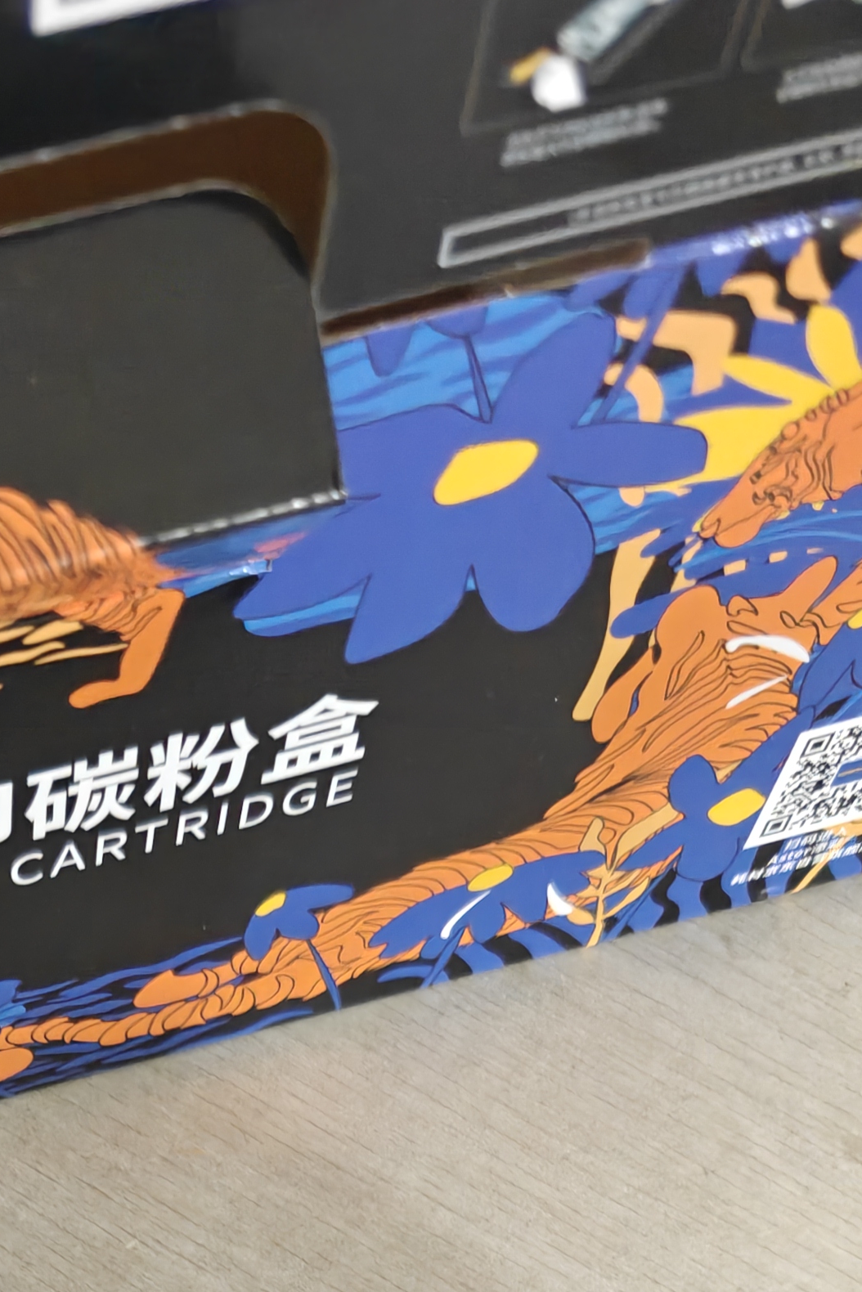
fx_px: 2226
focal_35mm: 62
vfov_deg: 28.0
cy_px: 1580
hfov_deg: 21.5
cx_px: 92
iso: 3200
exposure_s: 1/212
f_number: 1.6
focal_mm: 6.06
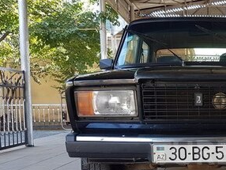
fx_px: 392
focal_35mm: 60
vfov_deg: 23.8
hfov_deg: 29.7
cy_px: 153
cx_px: 234
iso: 40
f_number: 1.7
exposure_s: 1/114
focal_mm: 4.2
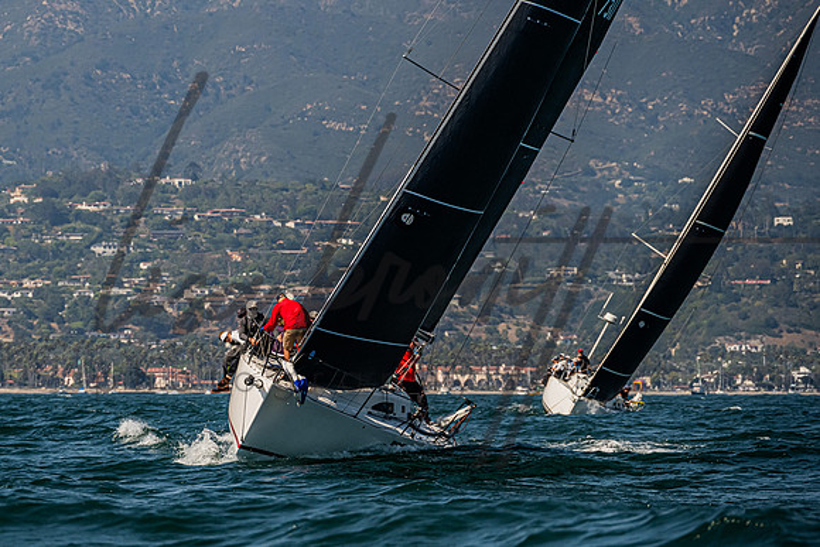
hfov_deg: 6.3
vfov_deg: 4.2
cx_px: 268
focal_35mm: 327
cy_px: 302
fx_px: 7444
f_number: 8
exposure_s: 1/2500
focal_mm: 240
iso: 500
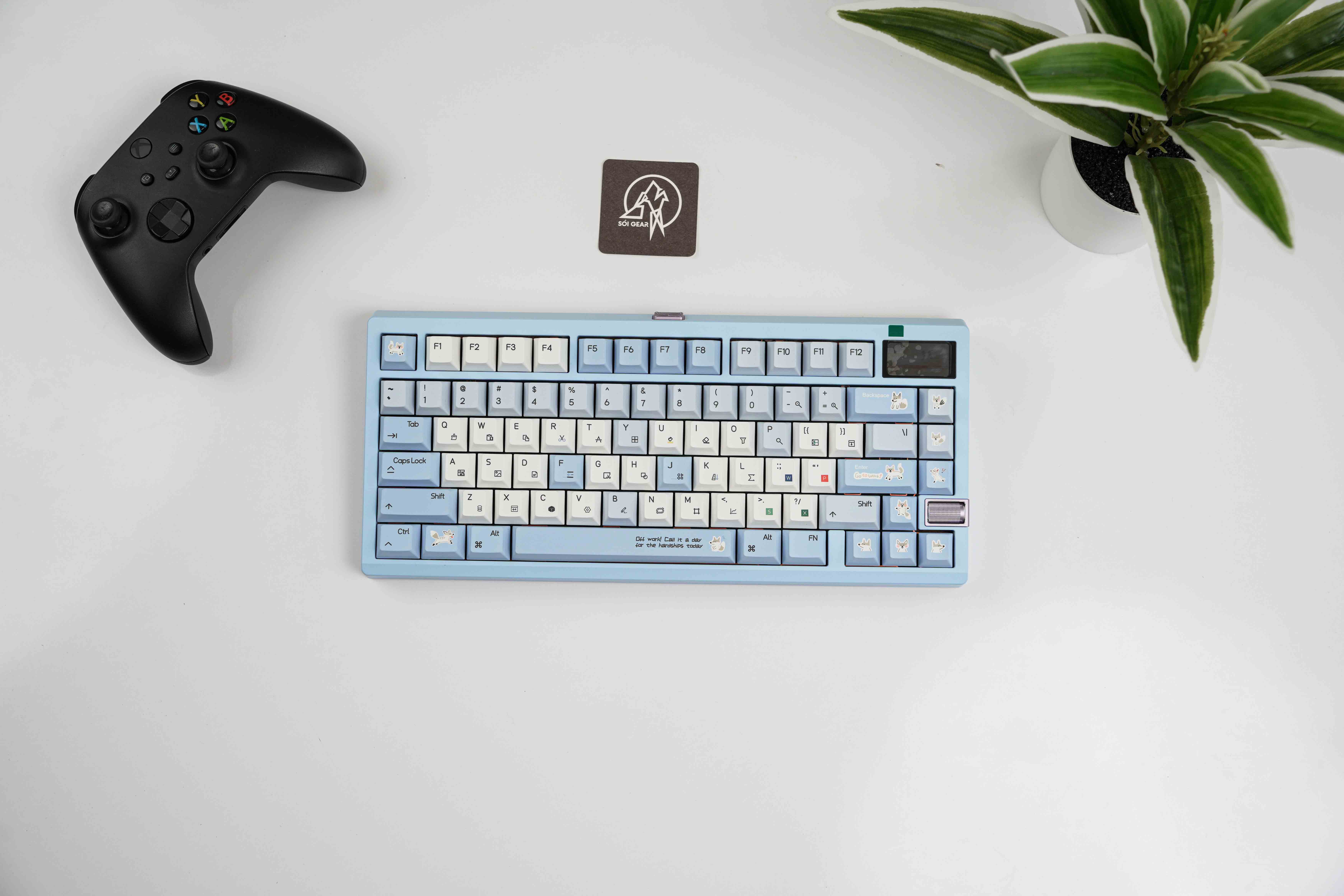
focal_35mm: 45
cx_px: 672
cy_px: 448
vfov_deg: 30.1
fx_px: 1665
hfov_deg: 44.0
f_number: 6.3
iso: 125
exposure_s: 1/80
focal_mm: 44.6
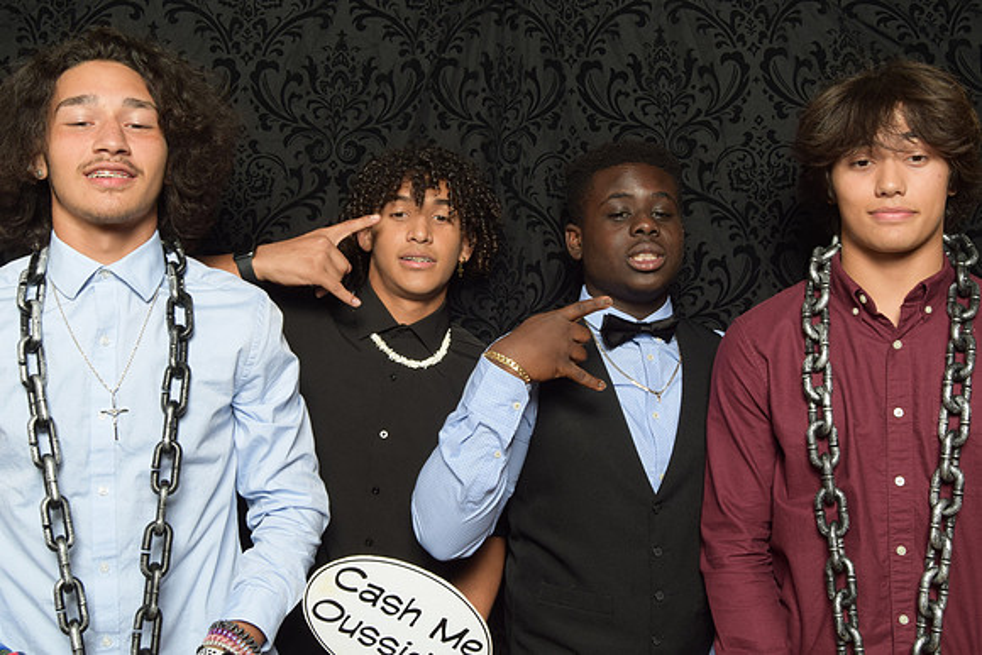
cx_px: 491
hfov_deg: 49.5
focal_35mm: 39
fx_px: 1064
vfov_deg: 34.2
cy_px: 328
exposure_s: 1/60
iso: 500
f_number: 20
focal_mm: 26
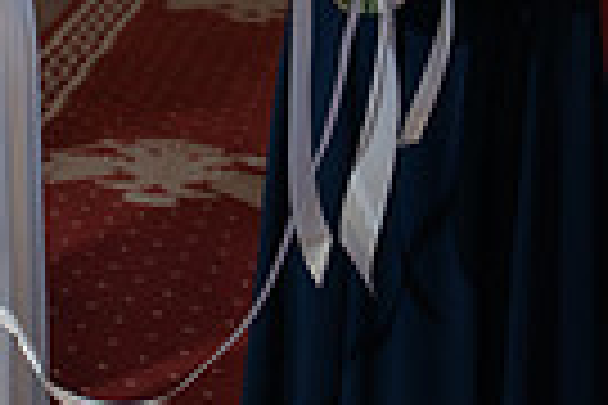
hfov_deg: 15.0
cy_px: -245
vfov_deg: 10.2
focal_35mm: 129
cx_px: -248
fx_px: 2178
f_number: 2.8
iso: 1600
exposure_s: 1/125
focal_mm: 30
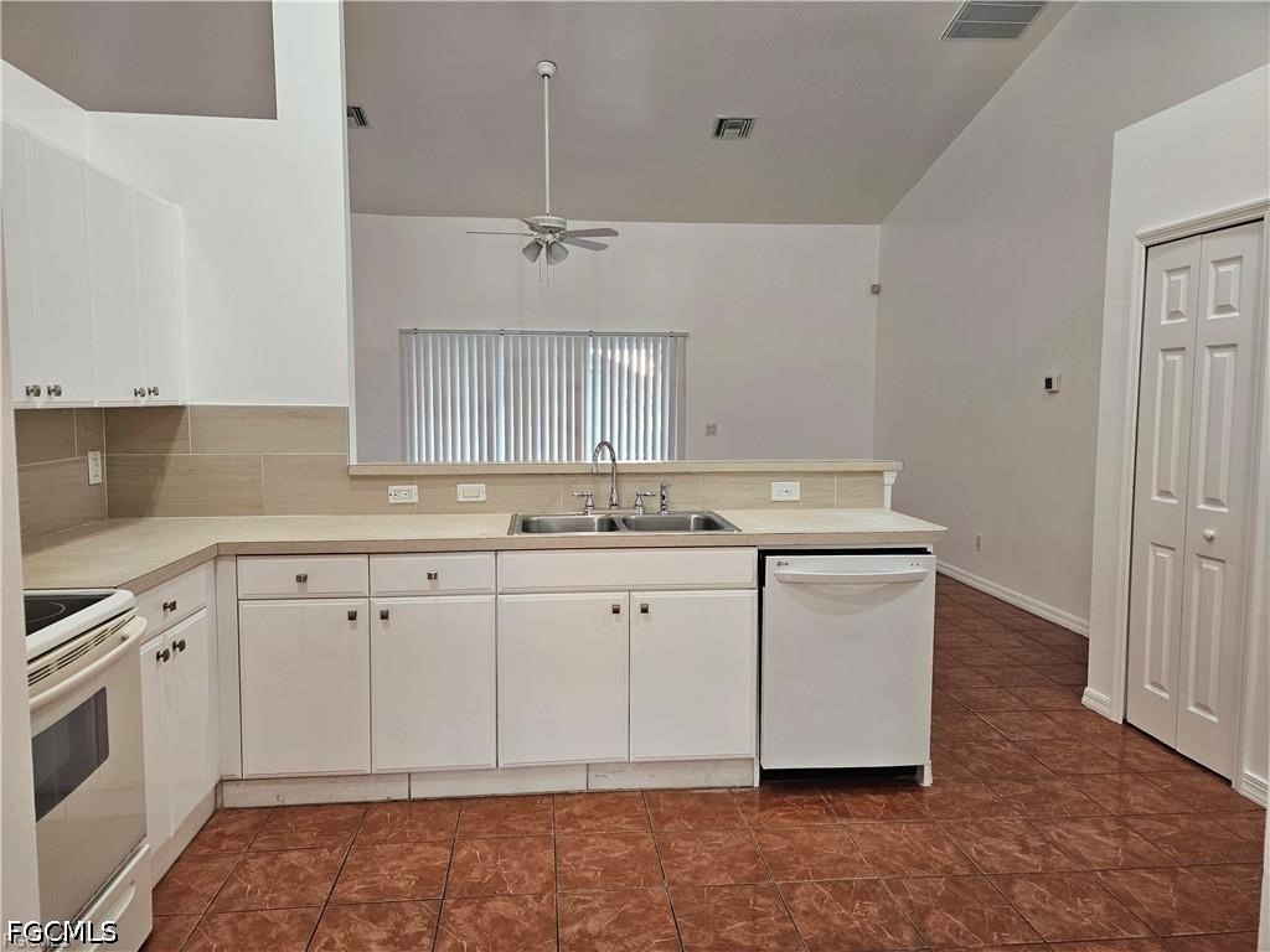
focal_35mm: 23
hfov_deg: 73.9
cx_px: 635
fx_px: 844
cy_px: 476
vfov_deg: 58.9
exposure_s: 1/120
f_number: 1.8
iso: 200
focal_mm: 5.4
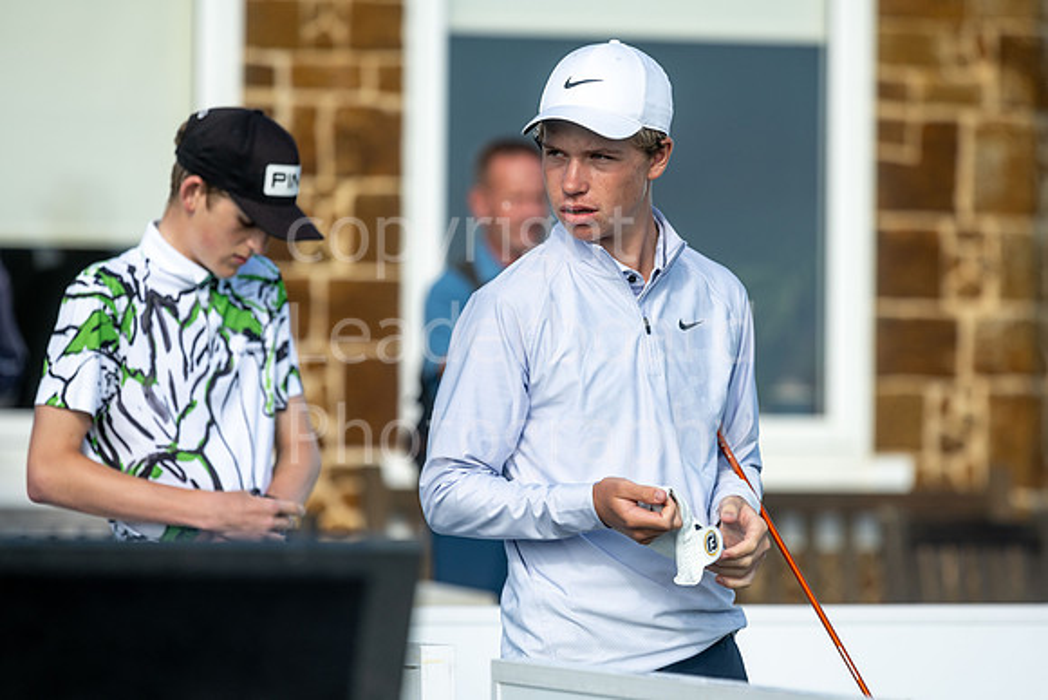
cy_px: 350
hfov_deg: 6.9
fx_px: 8735
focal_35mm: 300
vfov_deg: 4.6
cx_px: 524
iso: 160
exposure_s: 1/1250
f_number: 5.6
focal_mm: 300
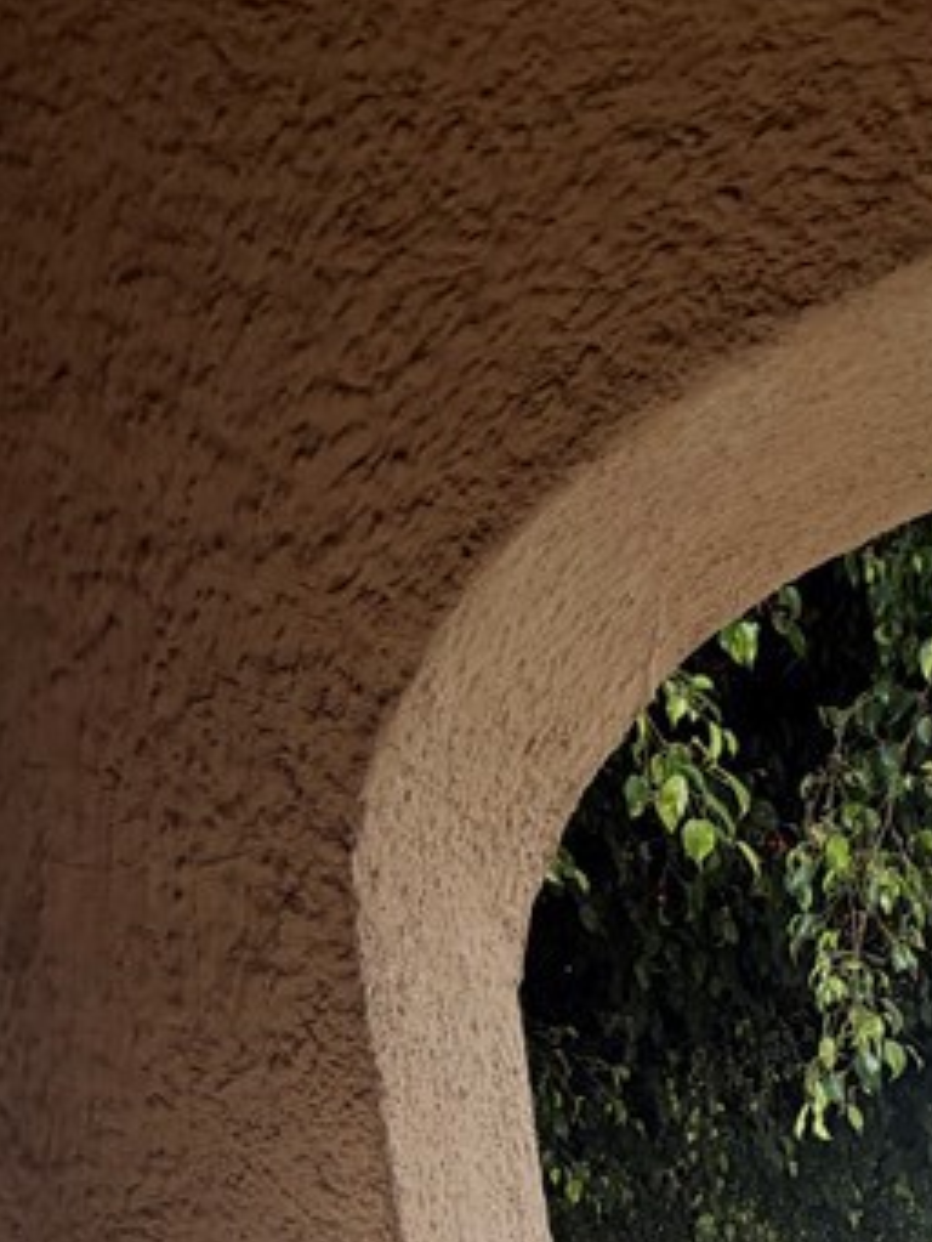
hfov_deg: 28.2
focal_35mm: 42
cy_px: 1737
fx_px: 1507
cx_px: 1216
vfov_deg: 30.9
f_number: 2.2
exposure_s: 1/228
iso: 40
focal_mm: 2.22
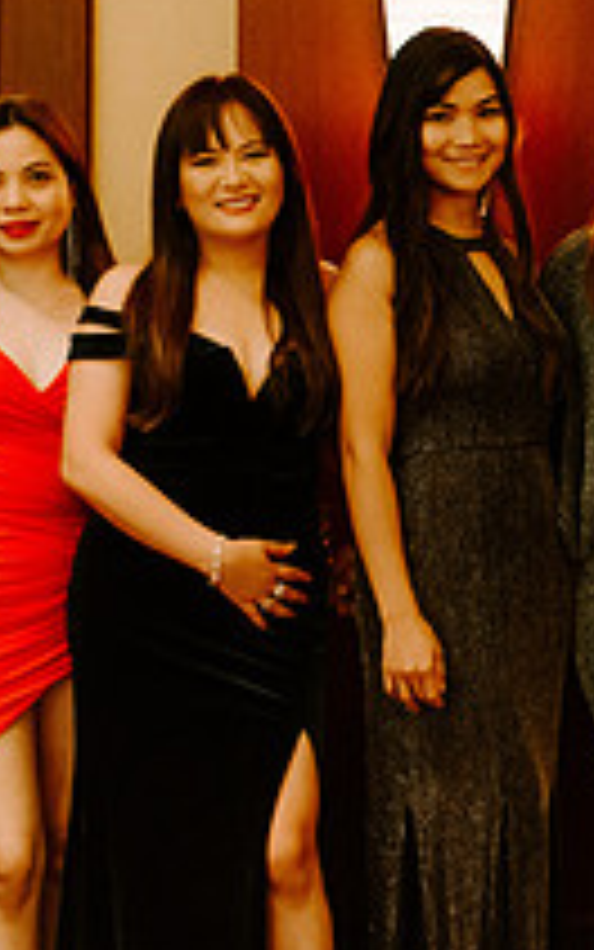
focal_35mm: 140
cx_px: 702
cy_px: 155
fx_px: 3624
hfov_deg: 9.3
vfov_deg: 14.8
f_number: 2
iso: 2000
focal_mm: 50
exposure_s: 1/100
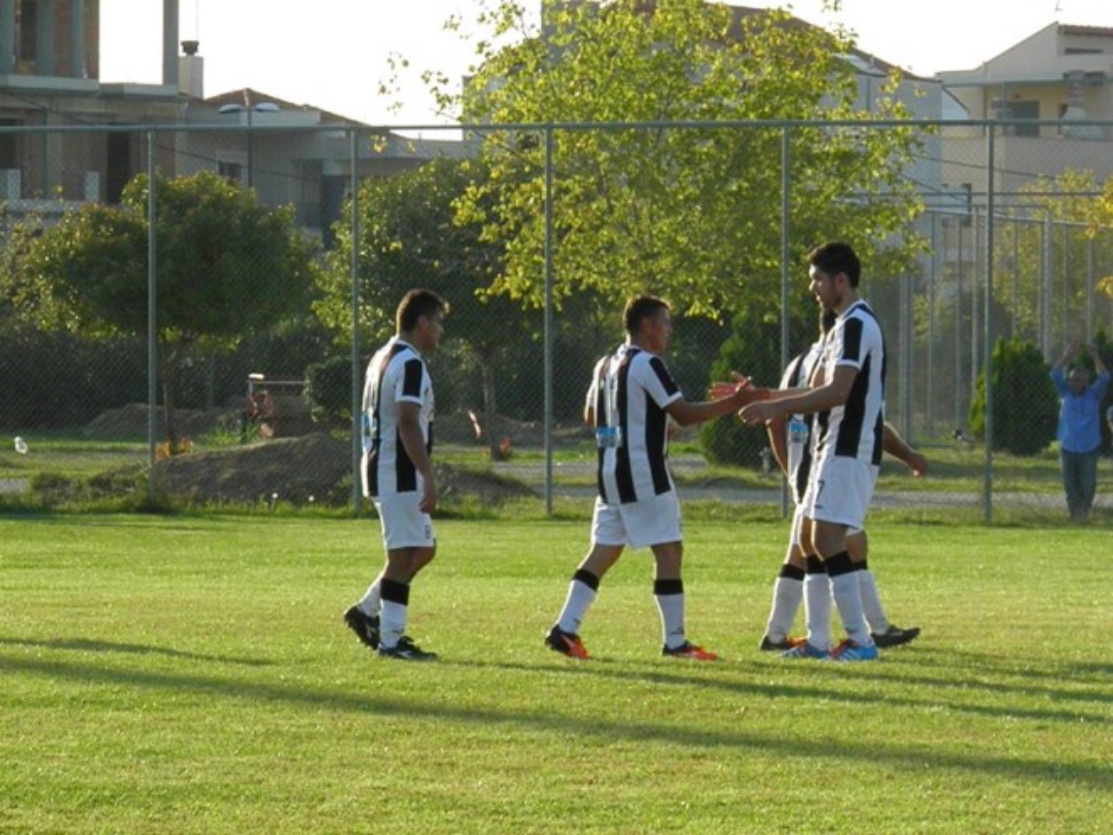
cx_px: 556
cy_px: 418
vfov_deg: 6.5
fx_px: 7331
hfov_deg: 8.7
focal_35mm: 228
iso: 500
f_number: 5.9
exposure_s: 1/1250
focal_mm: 41.1
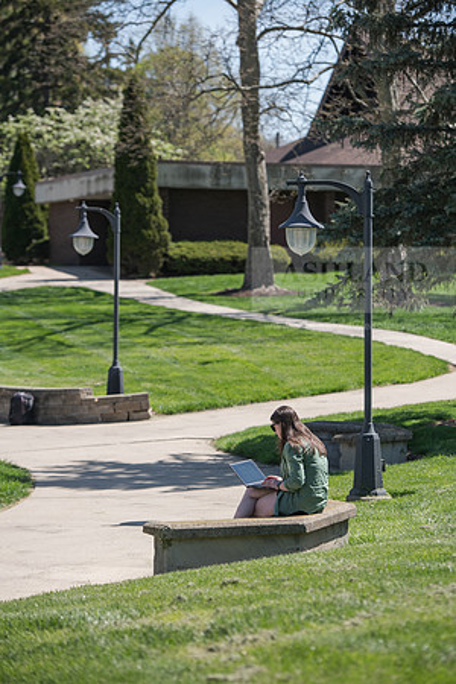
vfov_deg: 17.6
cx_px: 228
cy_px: 342
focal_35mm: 116
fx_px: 2204
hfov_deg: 11.8
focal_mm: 116
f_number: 3.5
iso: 100
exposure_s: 1/500
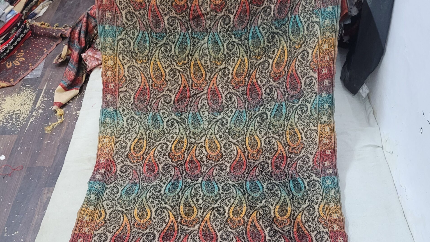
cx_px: 215
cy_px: 165
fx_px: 433
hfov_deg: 52.8
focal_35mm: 38
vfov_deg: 30.9
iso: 500
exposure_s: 1/50
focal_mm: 5.4
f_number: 1.8
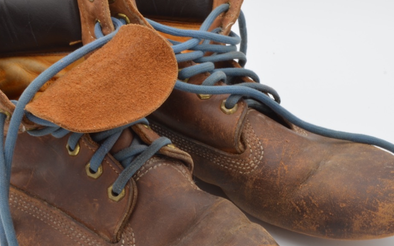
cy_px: 171
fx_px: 848
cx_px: 184
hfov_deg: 26.1
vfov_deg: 16.5
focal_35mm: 79
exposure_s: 1/3
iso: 100
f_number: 20
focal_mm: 30
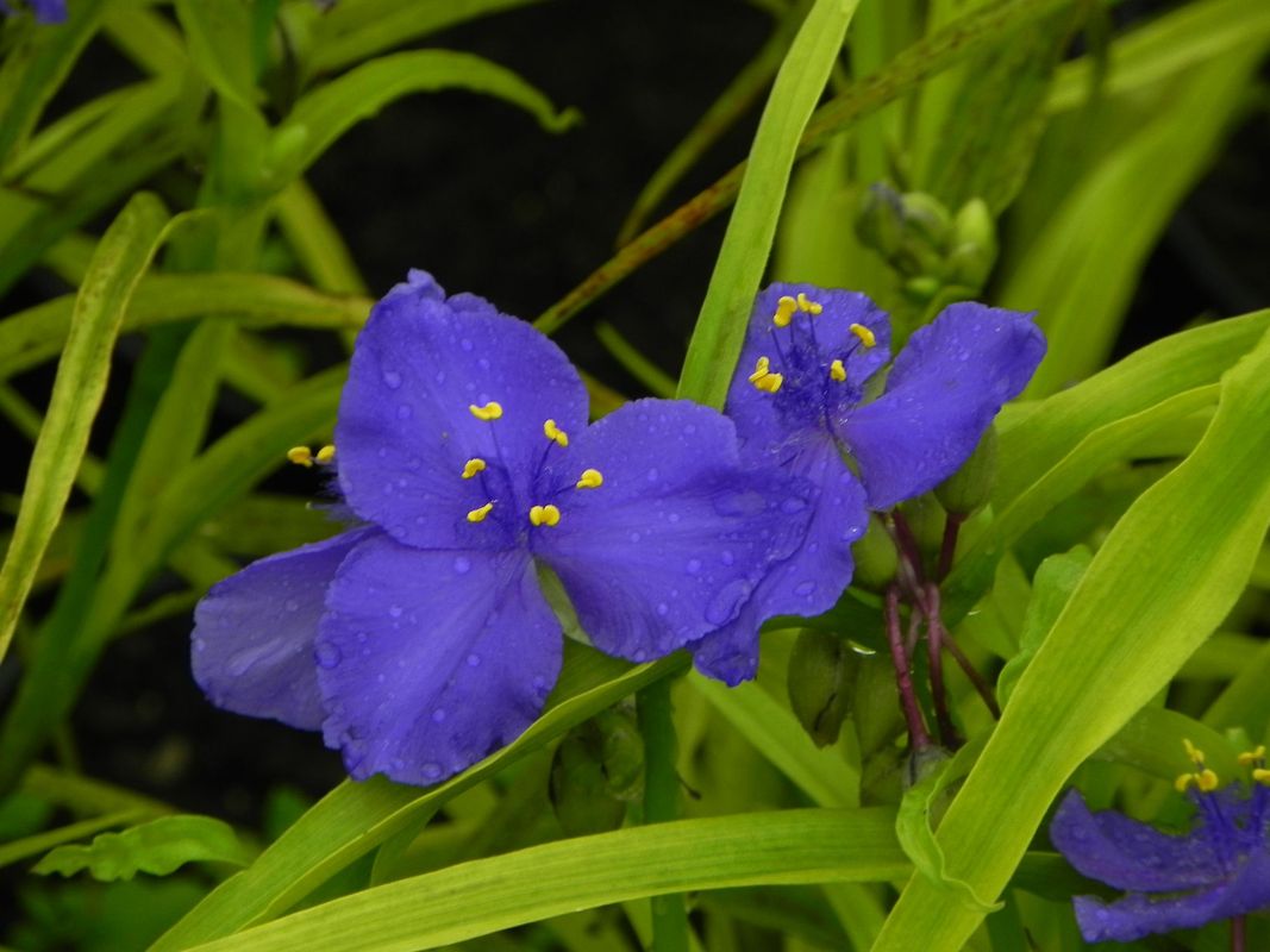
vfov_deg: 3.5
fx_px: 15591
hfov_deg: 4.7
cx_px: 635
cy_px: 476
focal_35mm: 425
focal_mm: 75.7
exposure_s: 1/50
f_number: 5
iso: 160
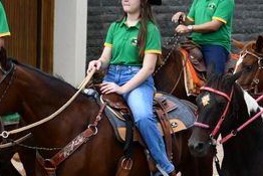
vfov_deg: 4.3
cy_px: 148
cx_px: 291
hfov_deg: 6.4
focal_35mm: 321
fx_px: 2346
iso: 160
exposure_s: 1/250
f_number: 8
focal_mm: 70
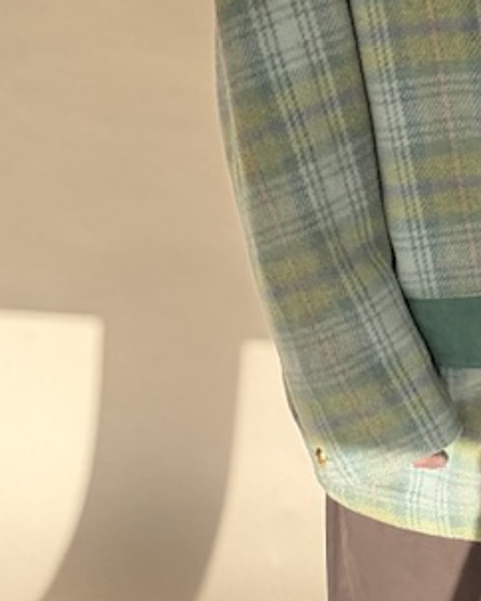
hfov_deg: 23.7
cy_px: 267
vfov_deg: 30.4
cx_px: 465
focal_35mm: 62
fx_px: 1102
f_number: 1.9
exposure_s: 1/546
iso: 40
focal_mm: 2.69
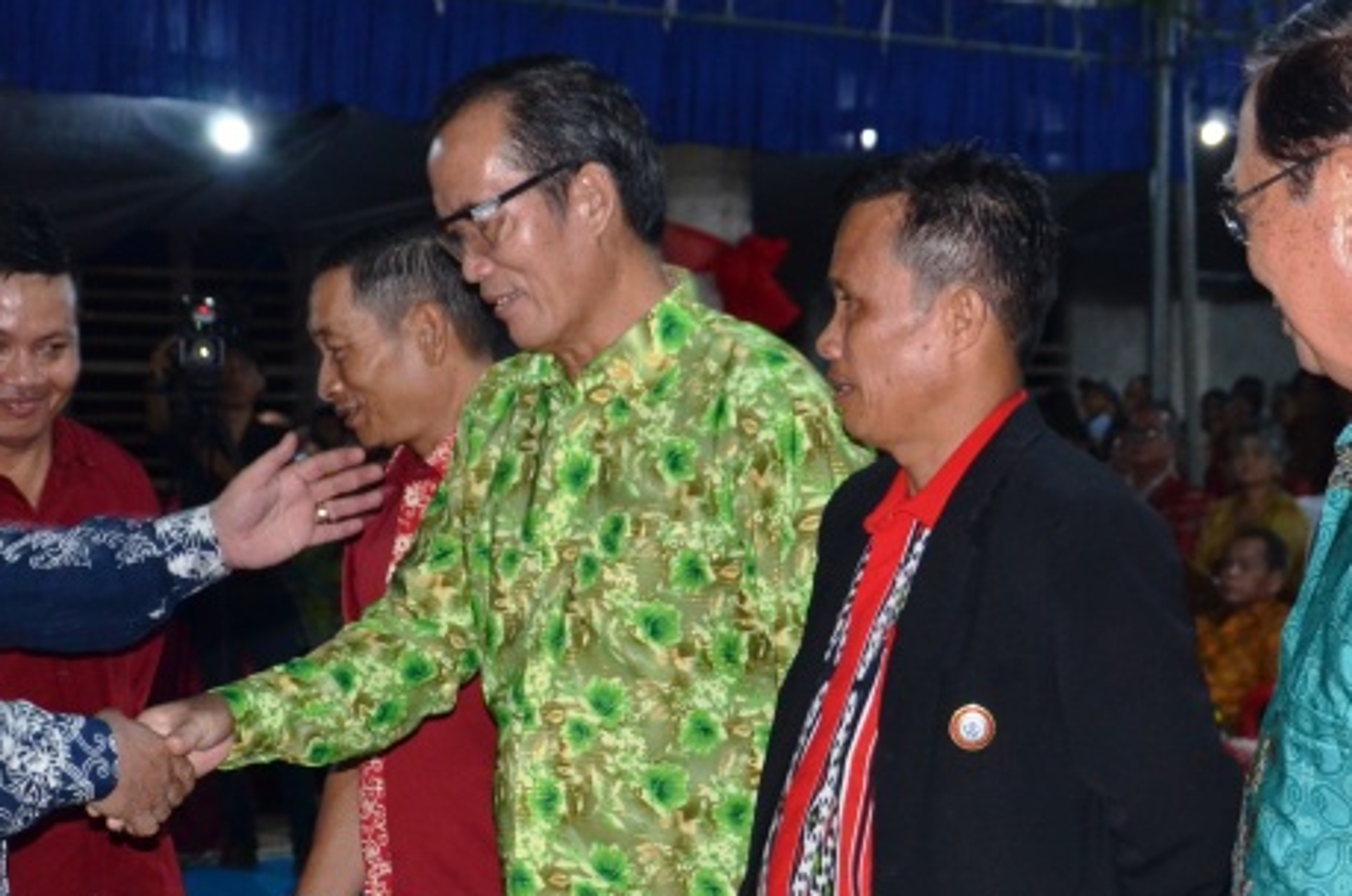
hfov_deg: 17.5
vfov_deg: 11.5
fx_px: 4389
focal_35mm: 117
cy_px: 875
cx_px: 904
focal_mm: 35
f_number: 4.5
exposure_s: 1/60
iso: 800
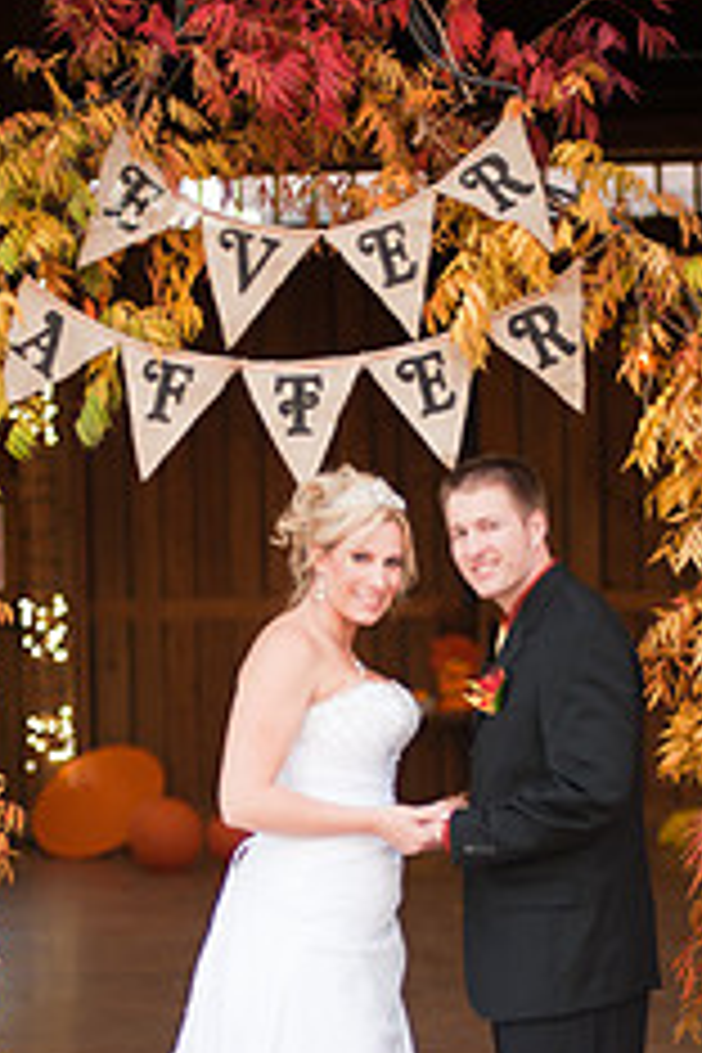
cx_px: 290
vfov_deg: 21.1
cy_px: 760
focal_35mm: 96
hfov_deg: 14.2
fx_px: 2808
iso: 320
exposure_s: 1/200
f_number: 1.4
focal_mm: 50
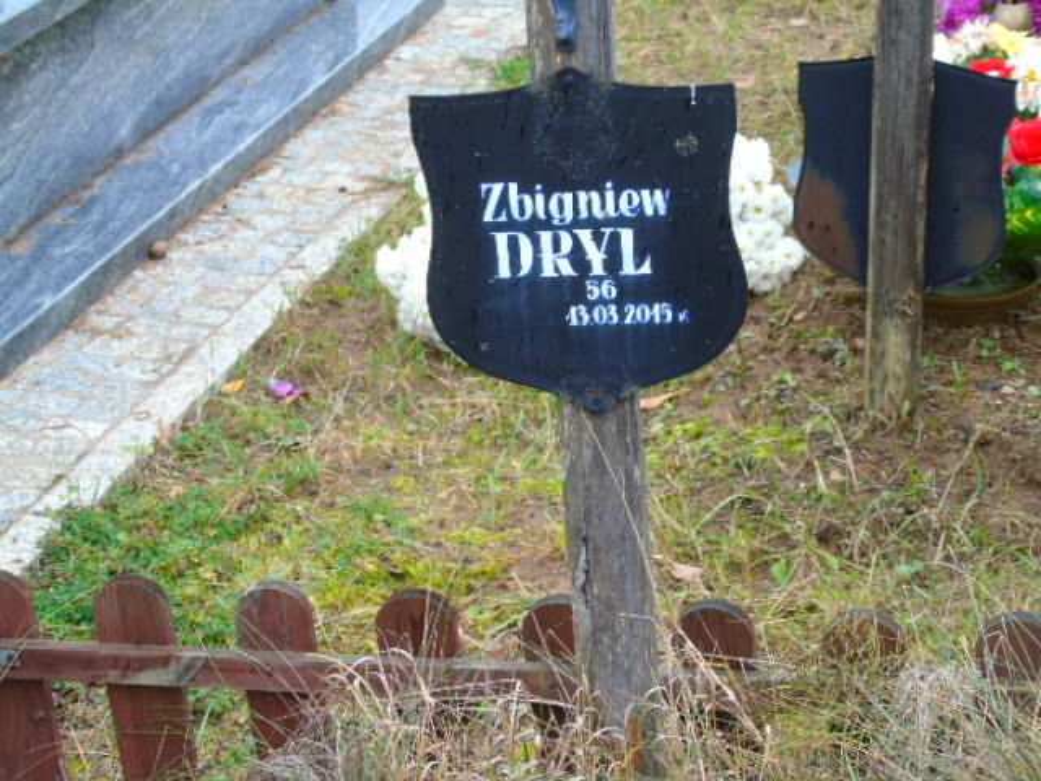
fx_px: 3248
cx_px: 520
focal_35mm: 108
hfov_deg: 18.2
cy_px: 390
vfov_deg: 13.7
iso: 80
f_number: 4.4
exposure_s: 1/30
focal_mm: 19
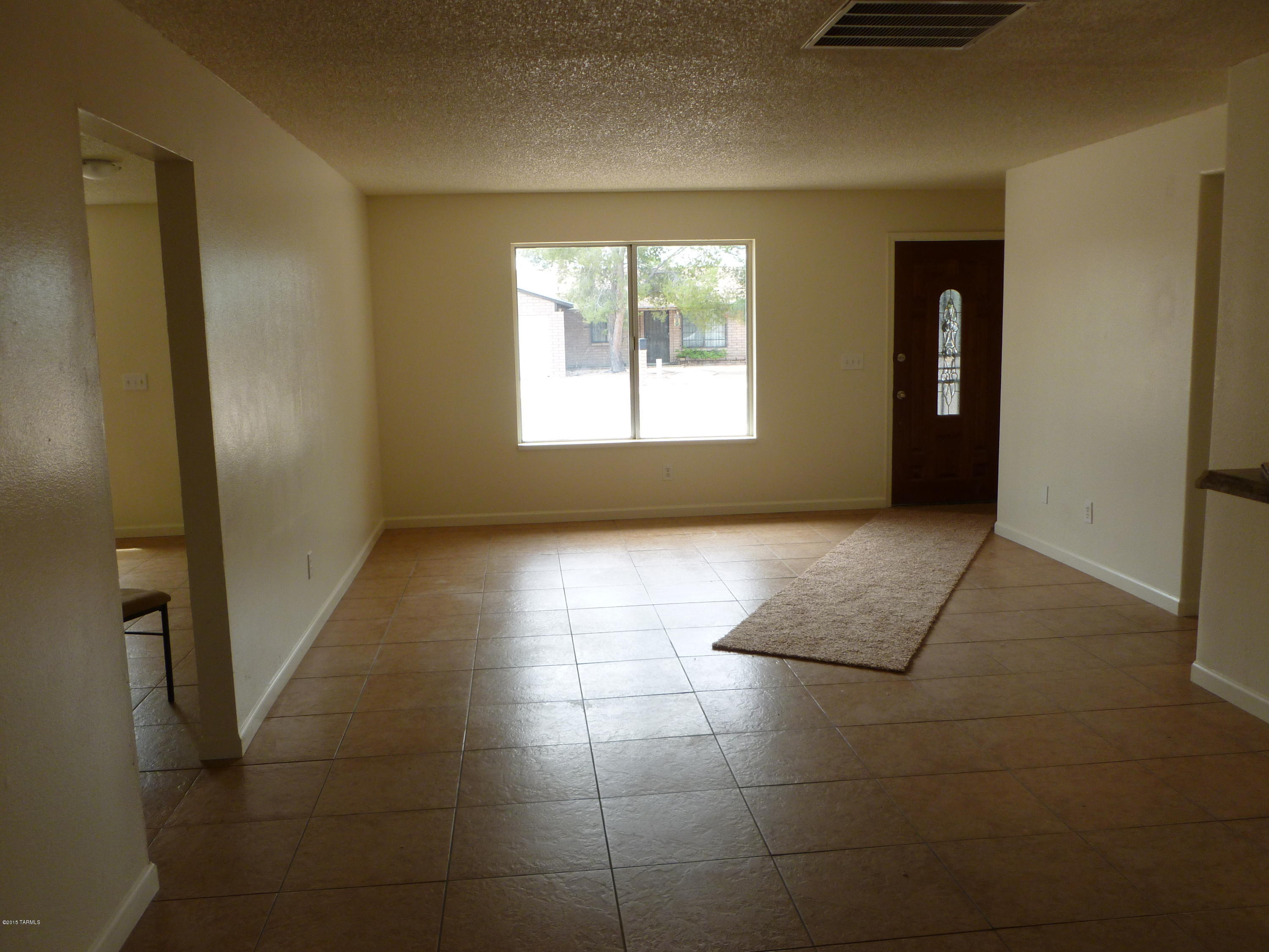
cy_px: 476
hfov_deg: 63.4
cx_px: 634
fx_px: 1026
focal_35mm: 28
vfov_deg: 49.7
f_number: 3.3
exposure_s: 1/60
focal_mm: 5
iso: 100
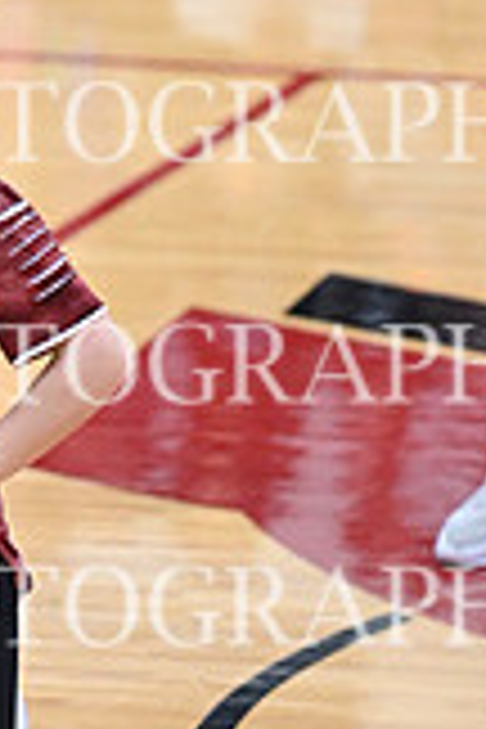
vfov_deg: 3.2
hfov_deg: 2.1
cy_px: 243
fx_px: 13020
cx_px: -272
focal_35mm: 643
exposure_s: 1/400
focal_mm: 180
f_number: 2.8
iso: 4000
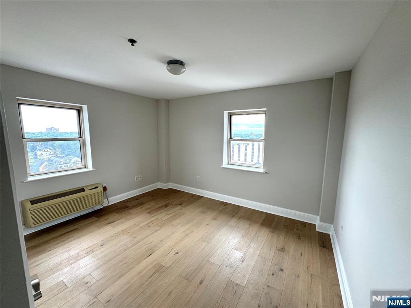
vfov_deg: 85.7
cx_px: 206
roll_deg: -0.4
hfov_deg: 102.1
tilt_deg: -7.4
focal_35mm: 14
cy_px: 154
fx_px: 166
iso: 64
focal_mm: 2.22
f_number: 2.2
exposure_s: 1/99
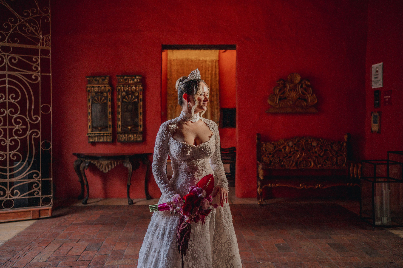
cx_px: 202
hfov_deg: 54.5
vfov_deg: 37.8
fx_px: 392
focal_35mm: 35
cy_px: 134
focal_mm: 35
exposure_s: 1/640
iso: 500
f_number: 2.2
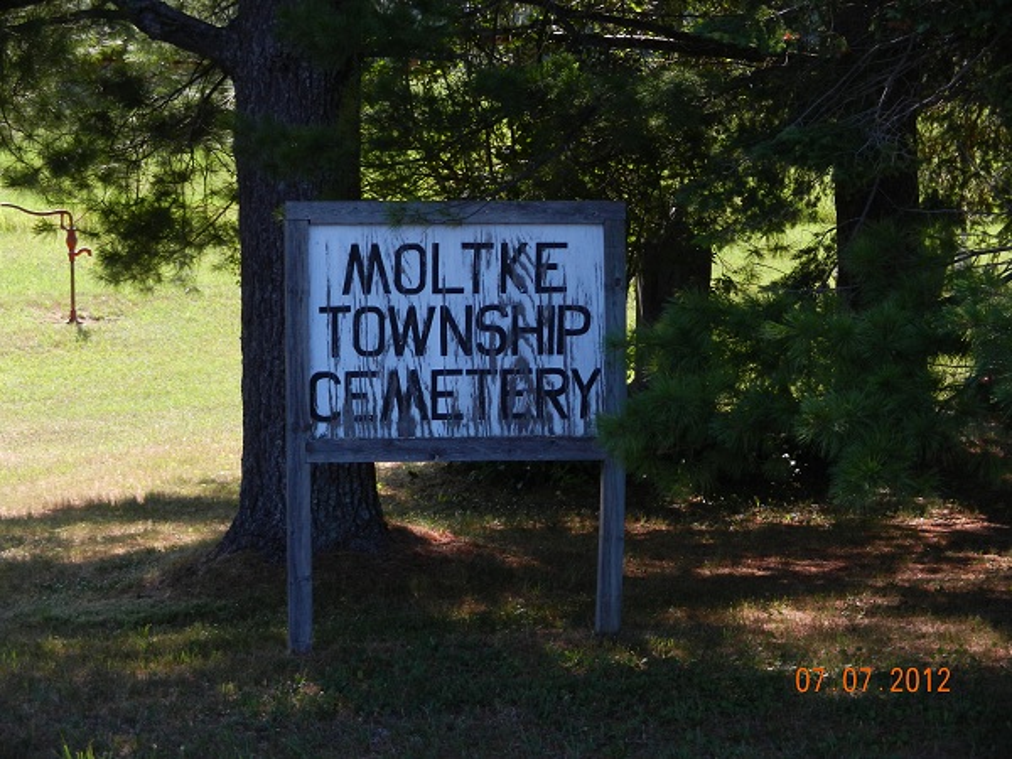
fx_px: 3099
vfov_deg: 14.0
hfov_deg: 18.5
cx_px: 506
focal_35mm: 106
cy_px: 380
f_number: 5
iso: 160
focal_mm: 19.1
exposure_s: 1/250
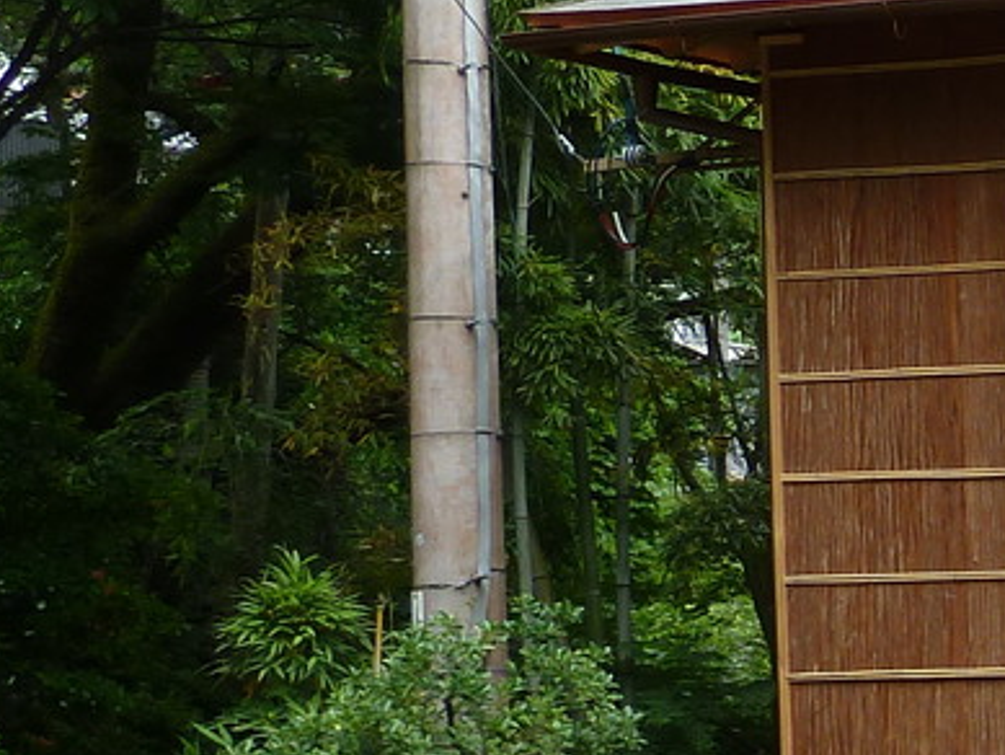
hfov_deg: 11.6
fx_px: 4414
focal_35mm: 152
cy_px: 967
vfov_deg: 9.6
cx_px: 2031
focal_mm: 6.1
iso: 80
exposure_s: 1/100
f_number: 3.6
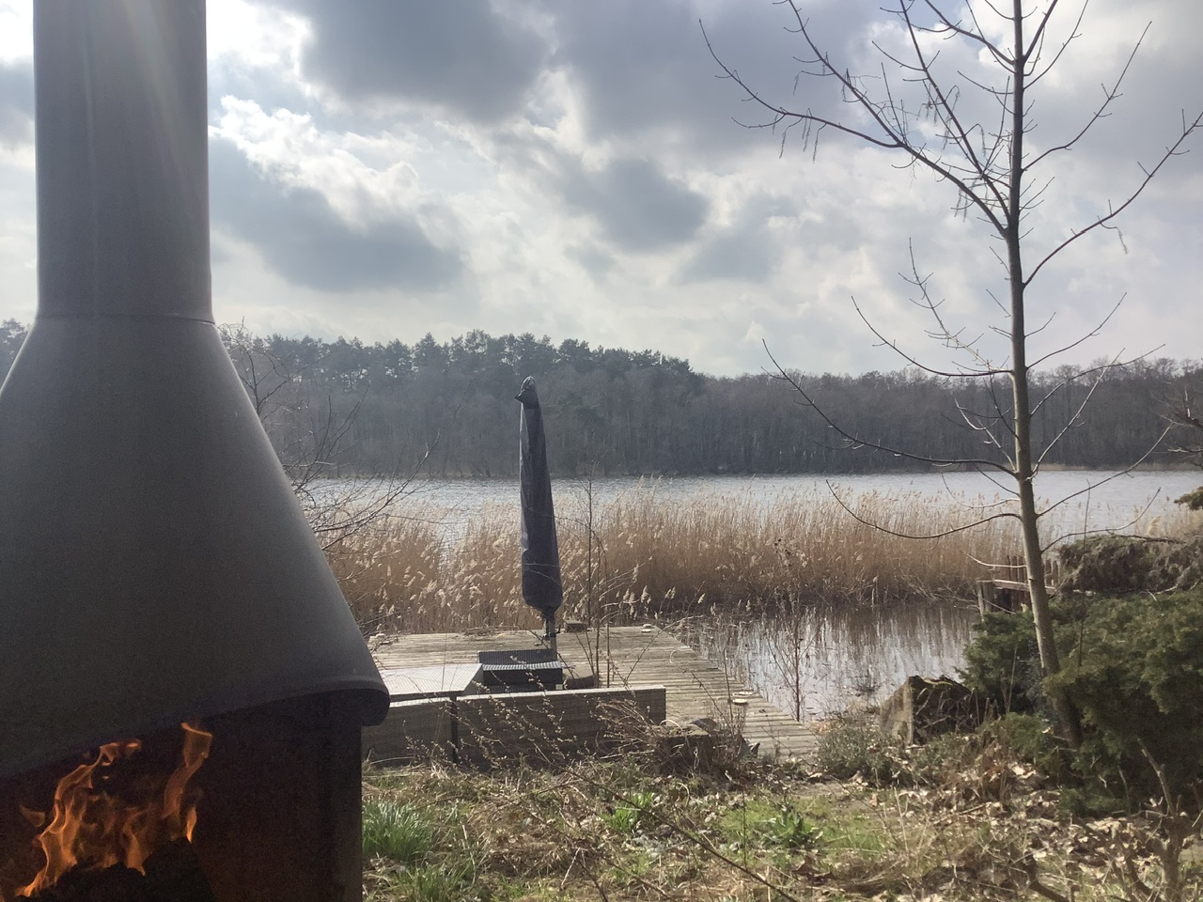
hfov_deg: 58.4
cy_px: 451
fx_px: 1077
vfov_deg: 45.4
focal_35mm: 31
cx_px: 602
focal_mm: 3.3
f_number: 2.4
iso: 25
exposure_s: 1/3401
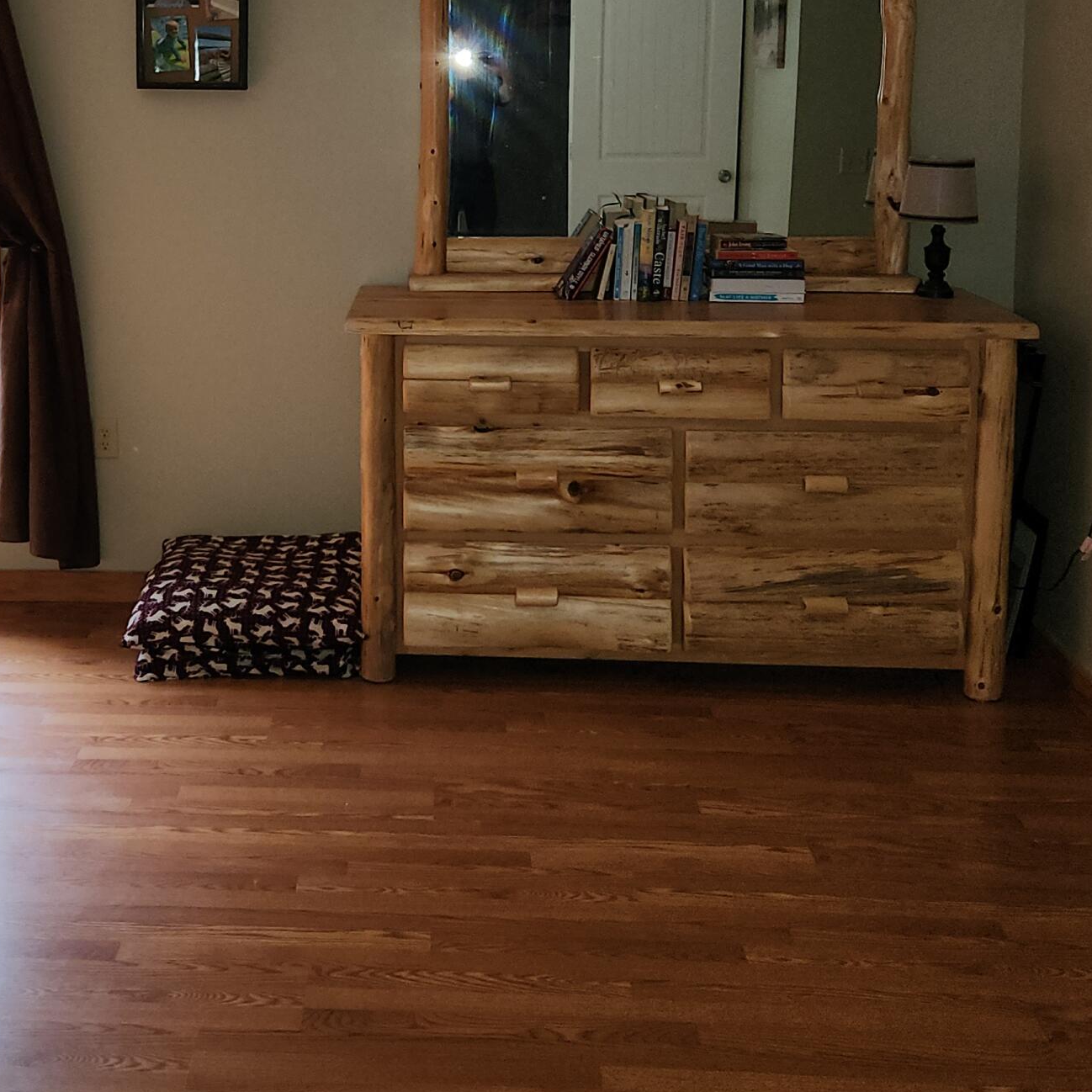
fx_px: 1677
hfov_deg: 35.5
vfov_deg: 35.4
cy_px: 299
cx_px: 312
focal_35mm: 47
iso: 100
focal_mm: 5.4
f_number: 1.8
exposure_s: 1/24
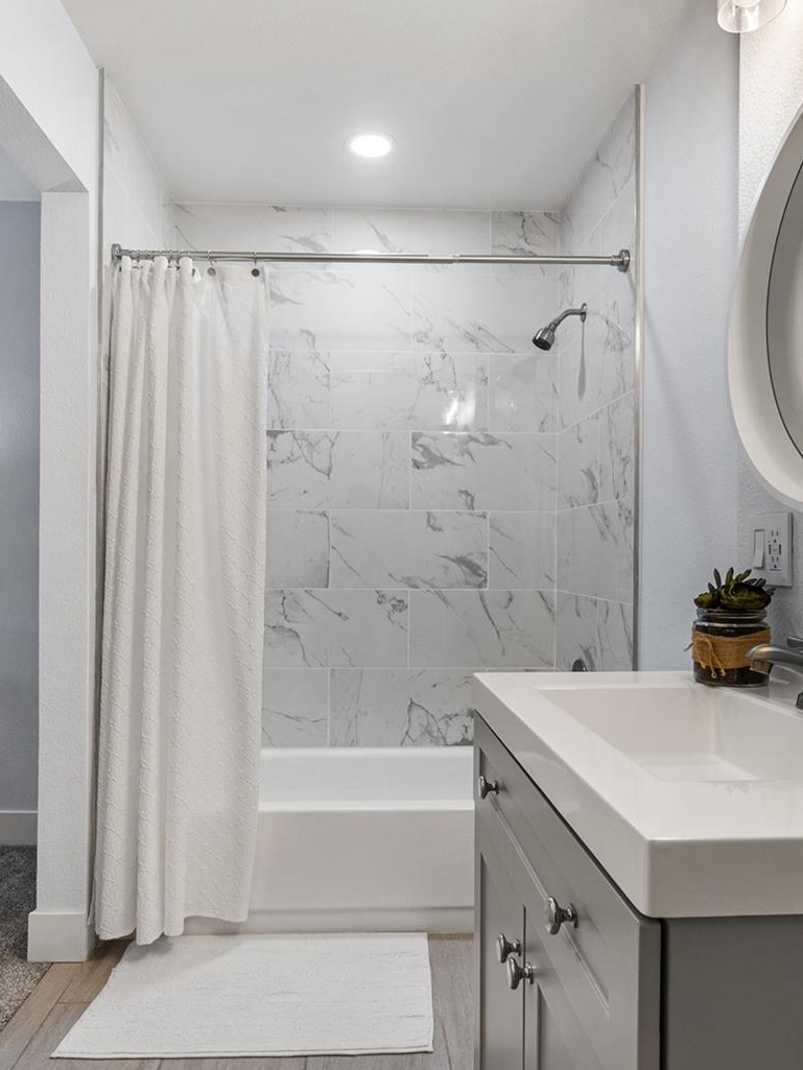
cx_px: 398
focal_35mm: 24
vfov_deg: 71.6
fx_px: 742
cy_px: 539
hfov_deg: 56.8
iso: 200
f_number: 8
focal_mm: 16
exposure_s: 1/100
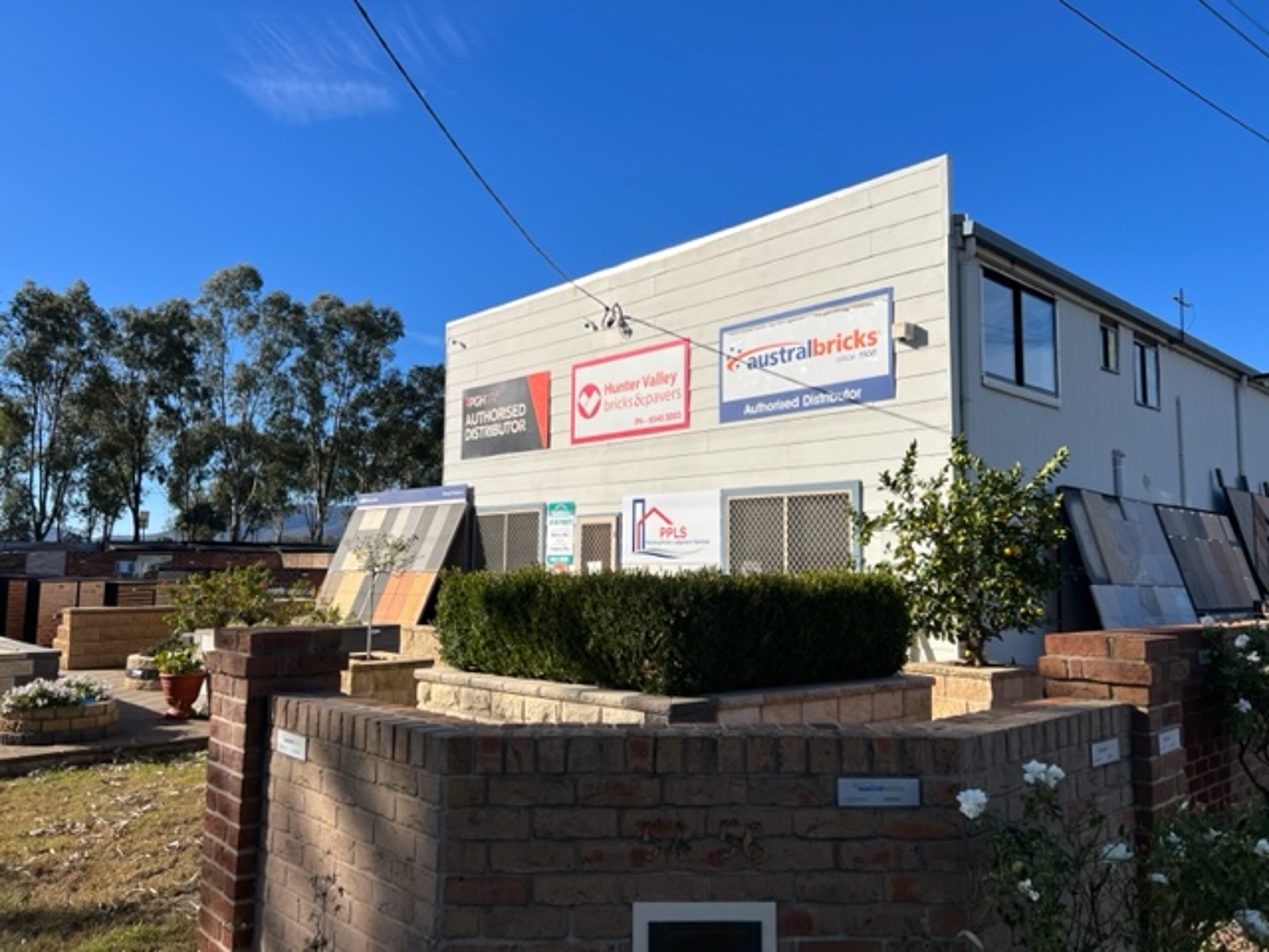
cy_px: 476
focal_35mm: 26
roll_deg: -0.2
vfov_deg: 53.1
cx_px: 634
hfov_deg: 67.3
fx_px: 953
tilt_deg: +6.9
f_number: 1.5
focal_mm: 5.7
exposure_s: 1/5587
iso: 50
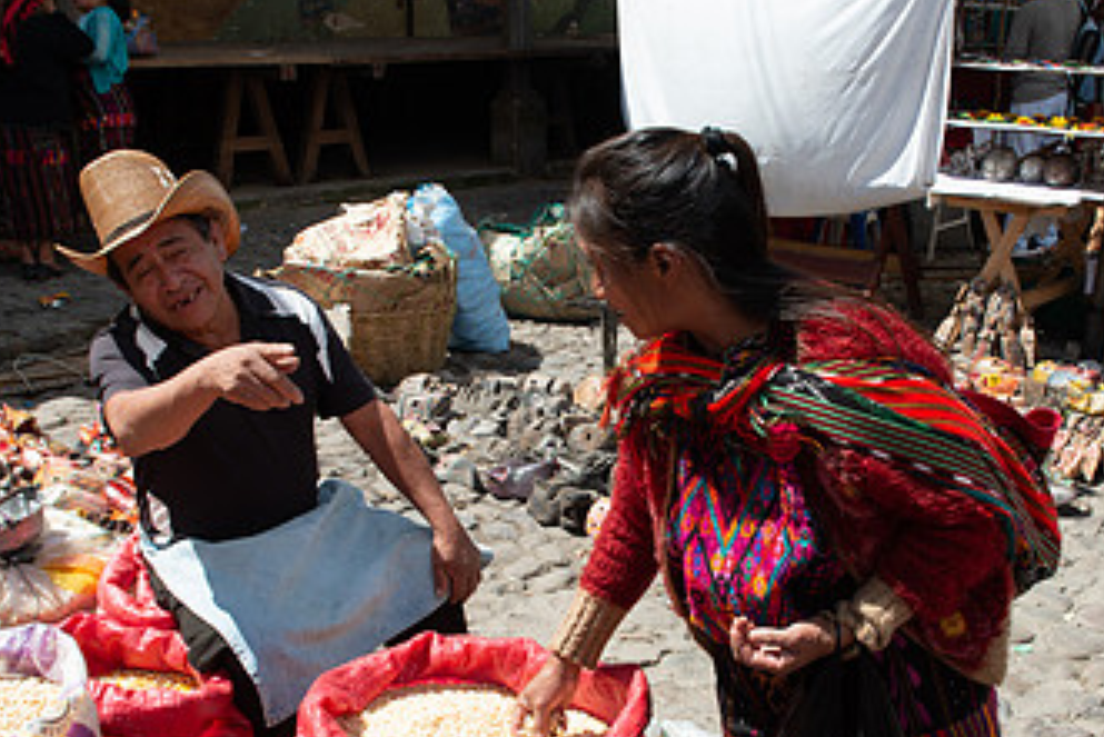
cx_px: 620
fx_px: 1288
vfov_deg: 31.8
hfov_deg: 46.3
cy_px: 469
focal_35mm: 42
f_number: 13
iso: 200
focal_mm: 24
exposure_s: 1/160
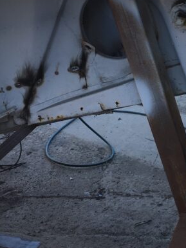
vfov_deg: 25.2
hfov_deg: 18.4
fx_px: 552
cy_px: 83
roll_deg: -3.4
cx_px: 205
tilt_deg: -22.8
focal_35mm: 77
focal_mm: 4.15
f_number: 2.2
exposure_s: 1/255
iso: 25
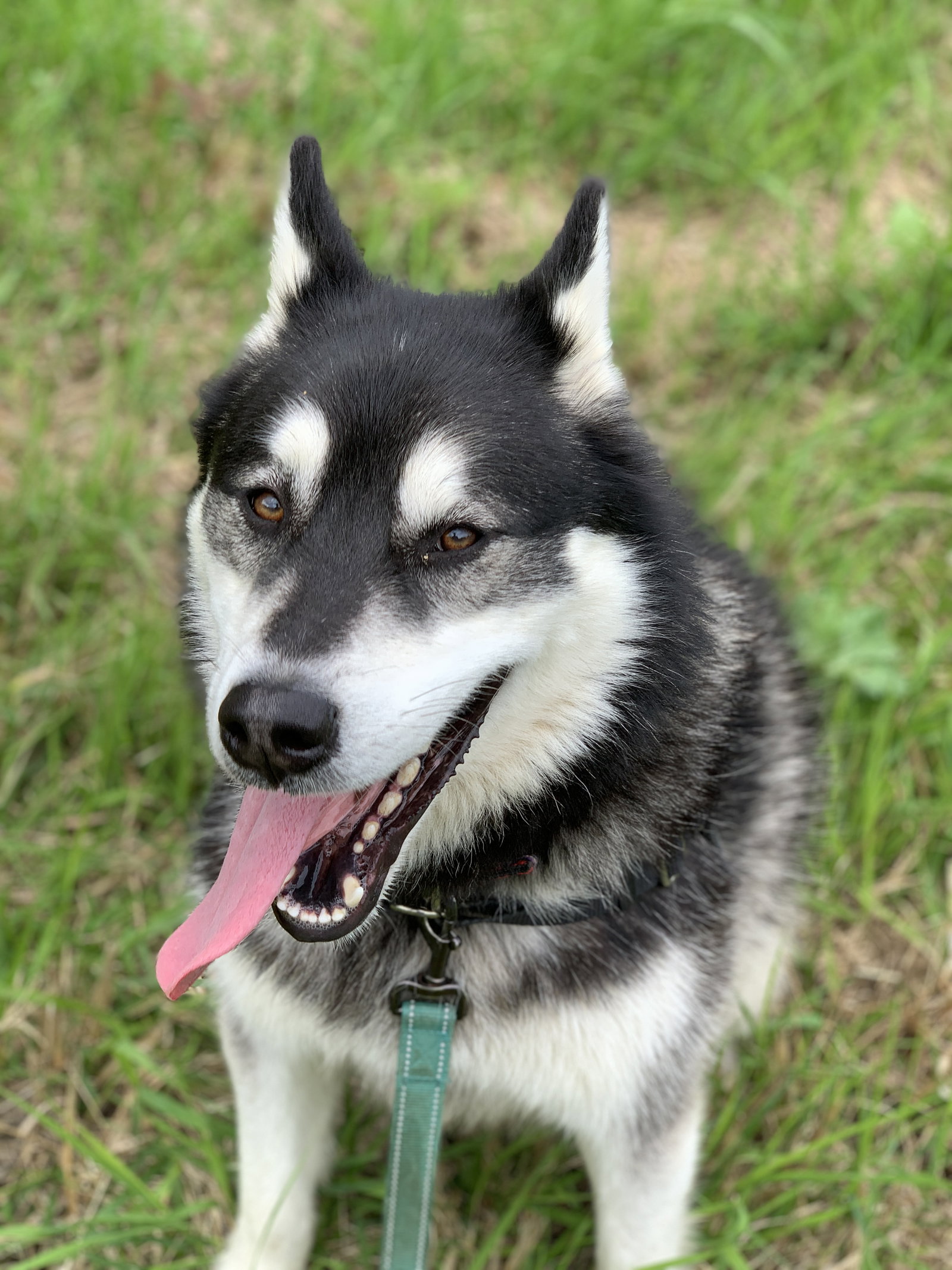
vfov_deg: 36.8
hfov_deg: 28.0
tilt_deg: -33.5
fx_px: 1907
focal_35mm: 52
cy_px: 635
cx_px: 476
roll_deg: -2.7
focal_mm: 6
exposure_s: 1/246
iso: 16
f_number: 2.4
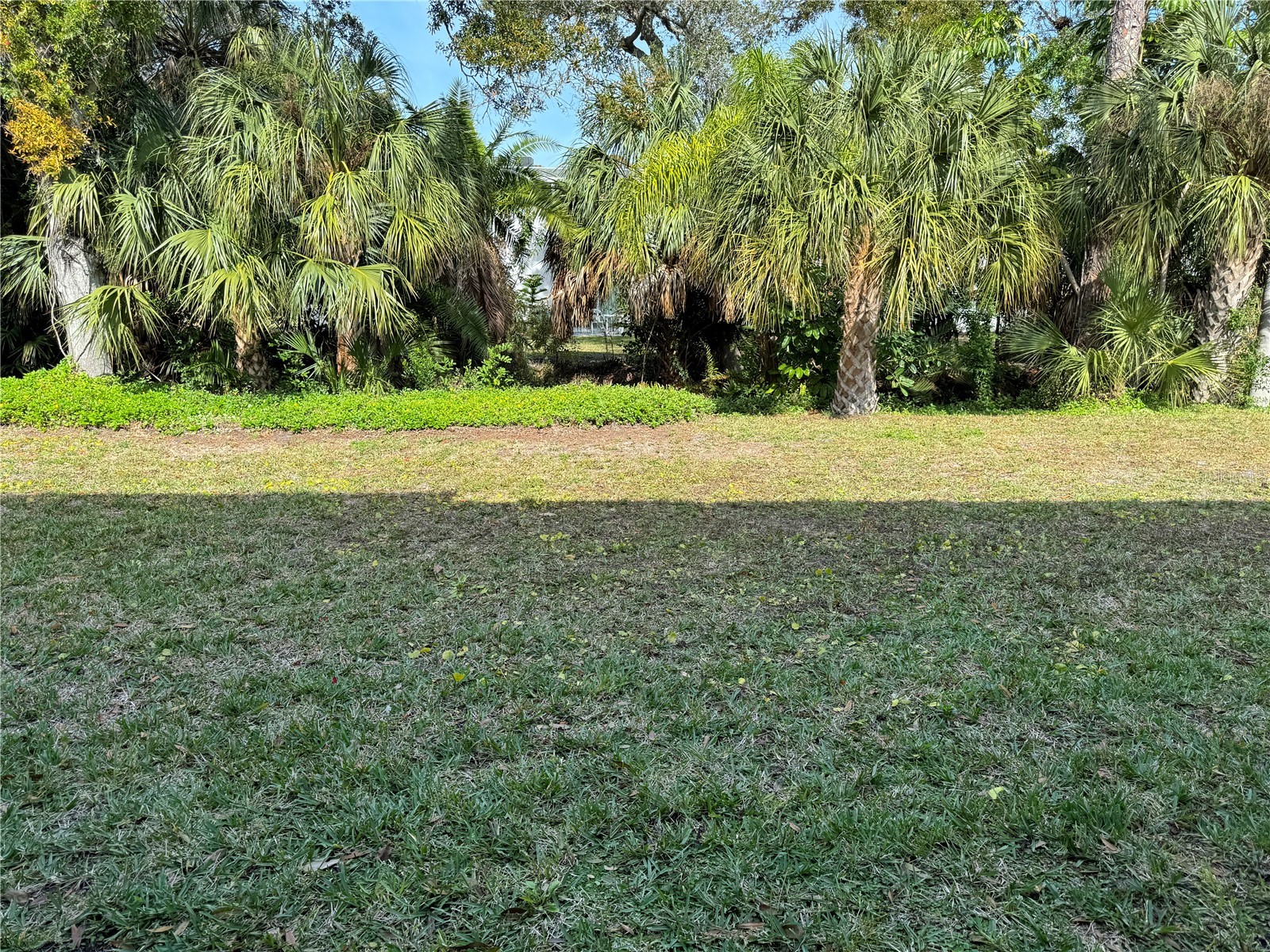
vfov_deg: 56.8
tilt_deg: -11.3
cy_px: 476
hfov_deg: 71.6
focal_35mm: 24
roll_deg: +0.0
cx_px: 635
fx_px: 881
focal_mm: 6.86
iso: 80
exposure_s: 1/1425
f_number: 1.78
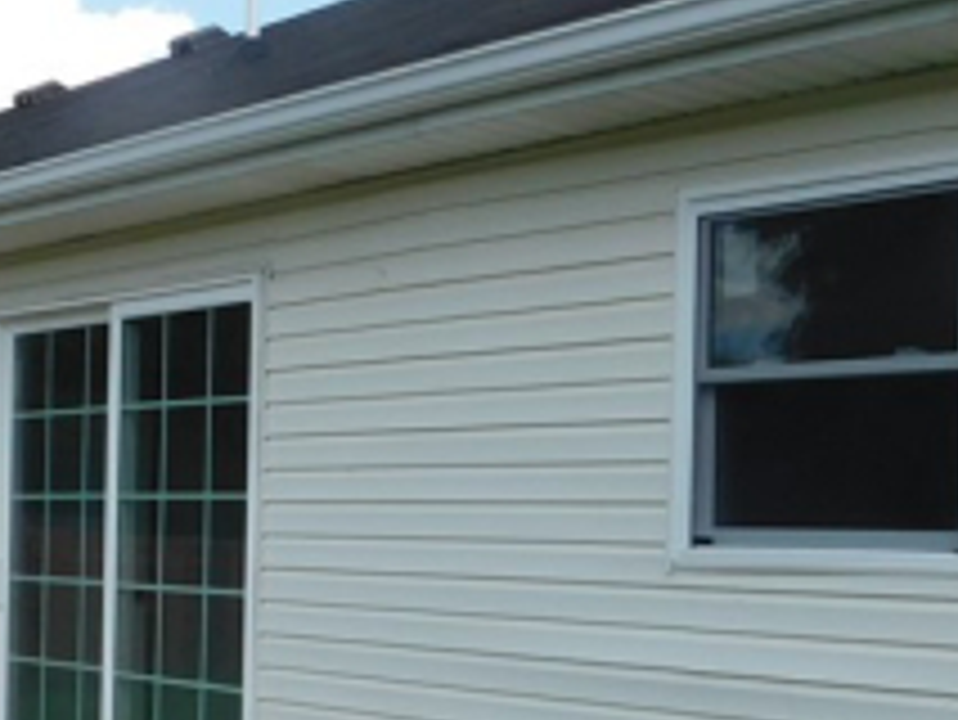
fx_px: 1994
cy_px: 554
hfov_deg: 27.0
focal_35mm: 72
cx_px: 376
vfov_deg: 20.3
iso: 125
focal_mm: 4
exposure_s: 1/800
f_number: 3
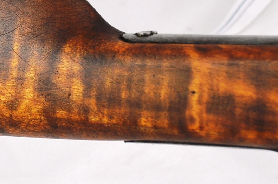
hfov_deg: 8.4
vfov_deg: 5.6
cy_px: 24
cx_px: -83
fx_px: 1873
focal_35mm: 243
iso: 320
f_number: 5.6
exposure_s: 1/125
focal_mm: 52
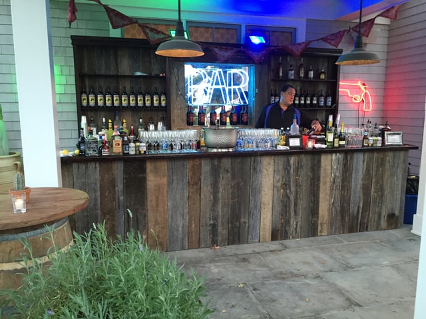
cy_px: 160
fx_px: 357
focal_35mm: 29
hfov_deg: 61.7
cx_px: 213
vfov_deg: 48.2
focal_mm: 4.15
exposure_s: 1/30
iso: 160
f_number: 2.2
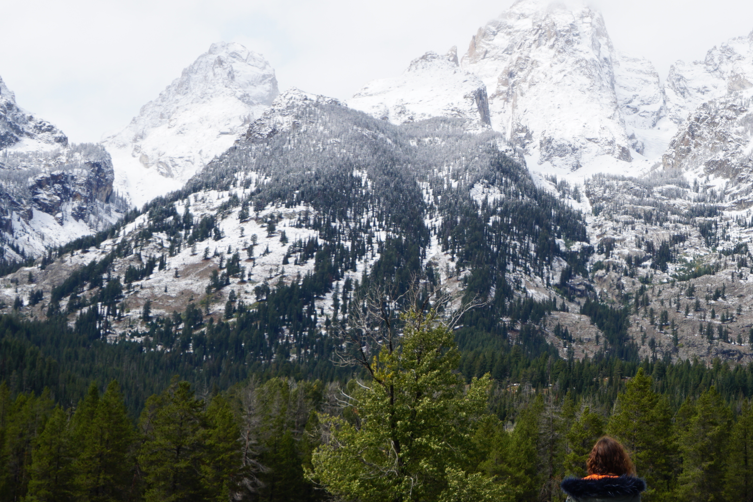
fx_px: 1566
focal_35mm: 75
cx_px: 621
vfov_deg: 18.2
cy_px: 250
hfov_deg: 26.5
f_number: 11
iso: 100
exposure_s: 1/160
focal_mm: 29
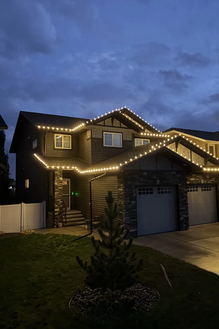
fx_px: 255
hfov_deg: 46.3
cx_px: 121
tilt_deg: +4.6
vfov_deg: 65.5
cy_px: 163
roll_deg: +2.4
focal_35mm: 28
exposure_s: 1/15
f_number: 1.6
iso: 800
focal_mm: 5.96
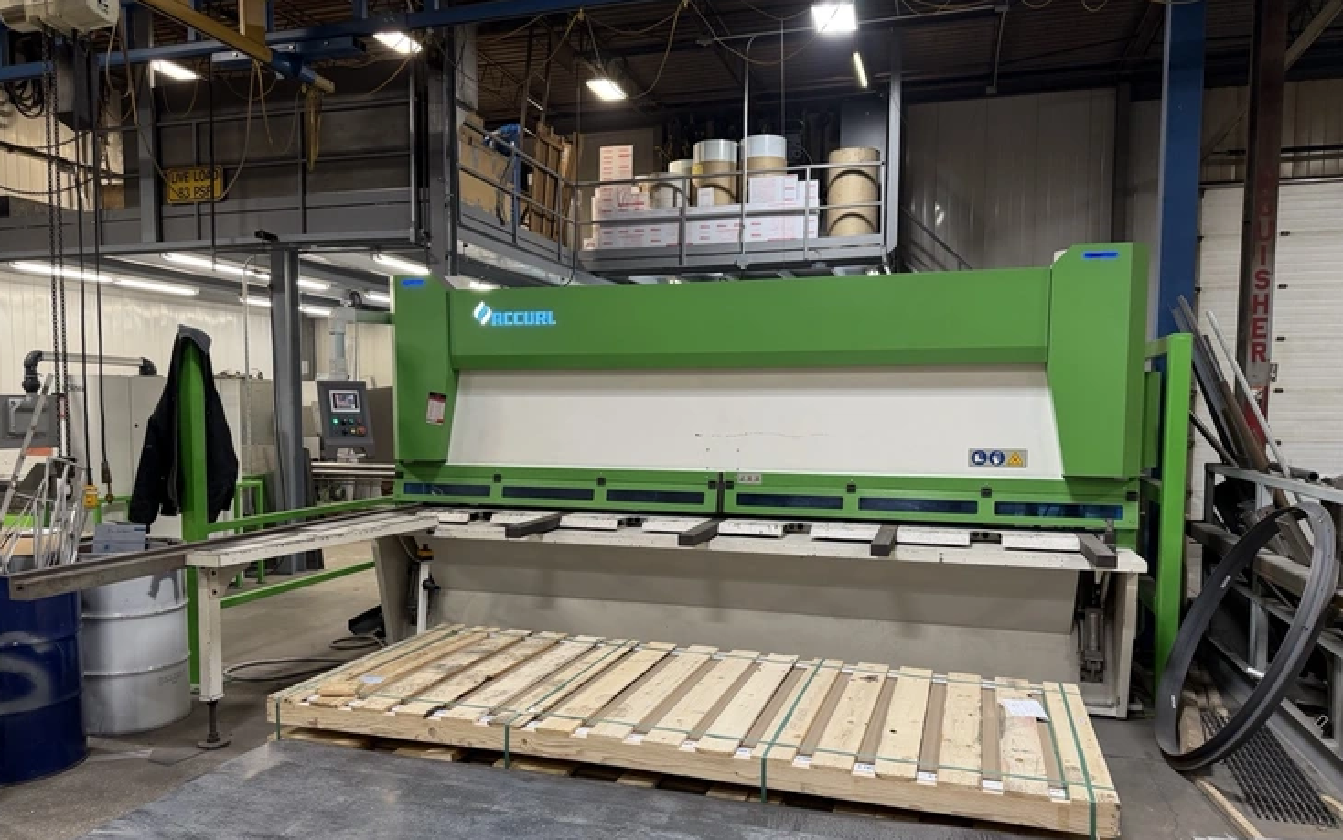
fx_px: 952
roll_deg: -0.4
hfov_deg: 70.4
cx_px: 659
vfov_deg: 47.5
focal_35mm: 26
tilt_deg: -4.2
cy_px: 469
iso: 200
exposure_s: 1/120
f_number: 1.78
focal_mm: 6.76
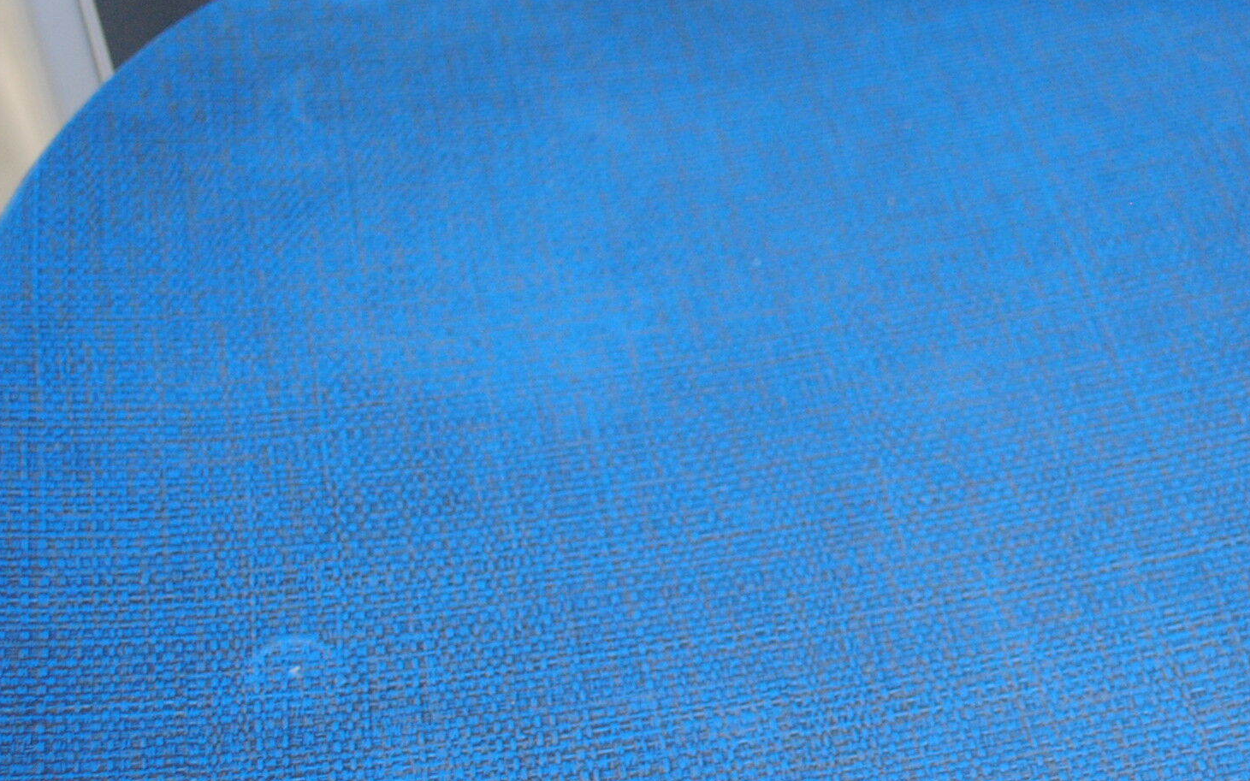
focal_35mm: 85
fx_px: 2896
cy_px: 493
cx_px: 970
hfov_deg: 24.0
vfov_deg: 15.3
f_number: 4.5
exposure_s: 1/30
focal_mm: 28
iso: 500
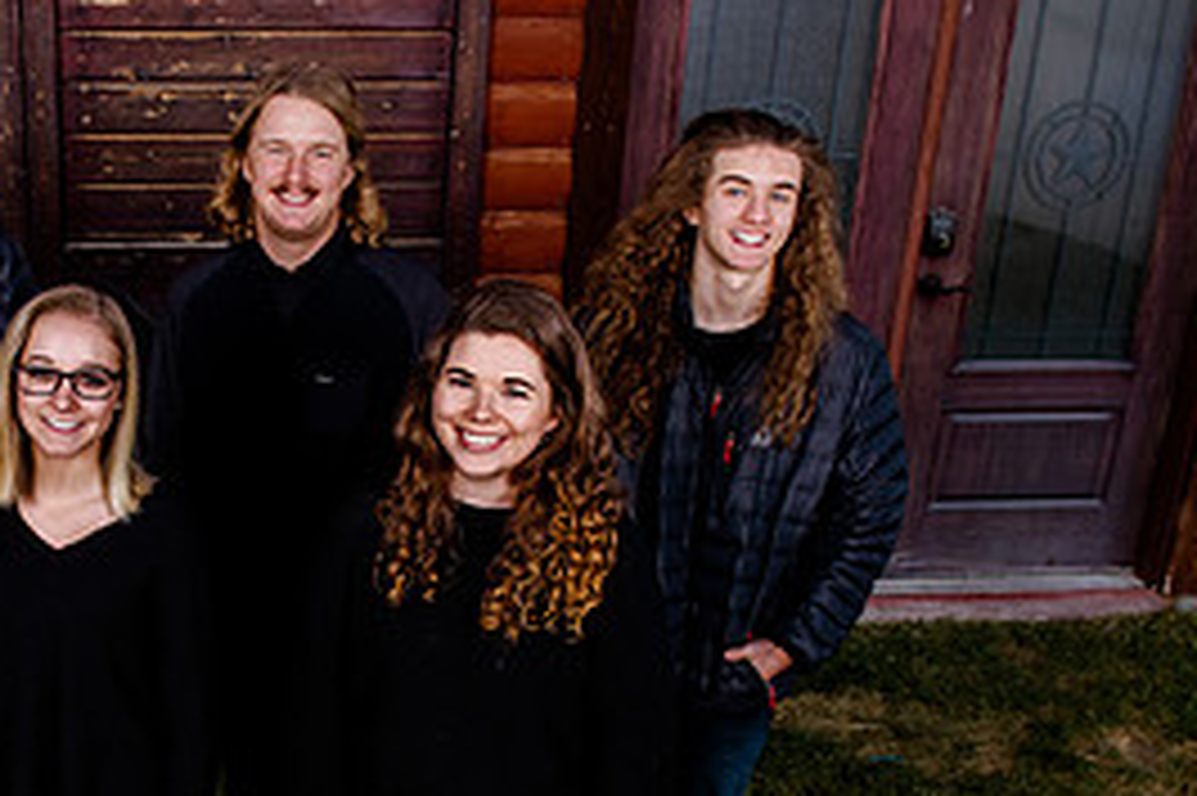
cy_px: 681
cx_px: 203
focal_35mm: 53
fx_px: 1761
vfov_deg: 24.9
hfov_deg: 36.0
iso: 200
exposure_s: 1/160
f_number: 7.1
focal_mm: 24
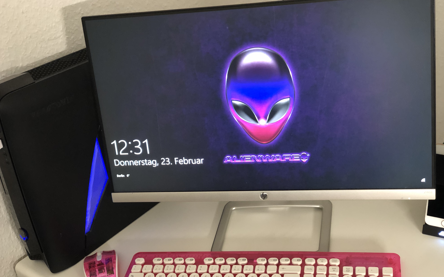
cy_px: 158
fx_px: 678
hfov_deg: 36.3
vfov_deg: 23.1
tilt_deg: -29.8
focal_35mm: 56
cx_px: 223
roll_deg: +10.3
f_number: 2.4
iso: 160
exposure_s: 1/8
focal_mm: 6
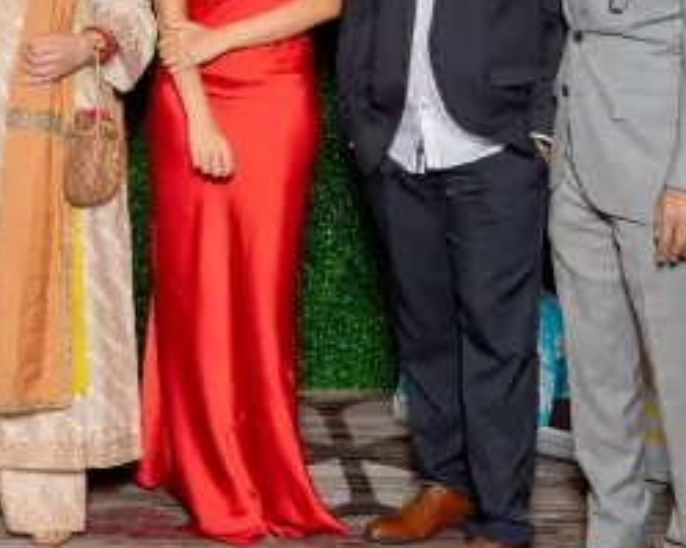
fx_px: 1766
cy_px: 56
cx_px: 0
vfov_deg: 17.4
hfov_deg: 21.2
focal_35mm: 87
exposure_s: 1/160
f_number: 5.6
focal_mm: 33
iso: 160
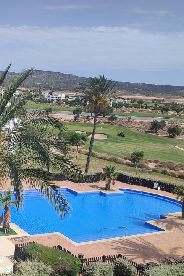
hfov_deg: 27.2
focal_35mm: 46
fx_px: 353
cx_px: -8
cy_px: 169
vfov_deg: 42.5
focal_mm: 6.04
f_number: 1.9
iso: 50
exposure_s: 1/849
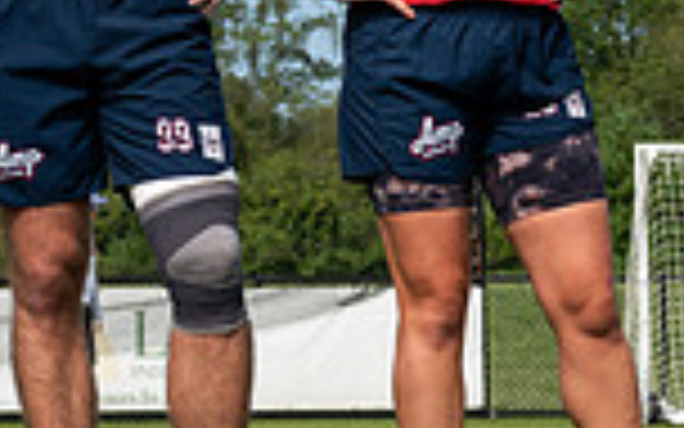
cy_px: -90
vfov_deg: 6.5
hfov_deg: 10.4
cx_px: 385
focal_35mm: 201
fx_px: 3747
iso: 180
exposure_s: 1/800
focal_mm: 50
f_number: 8
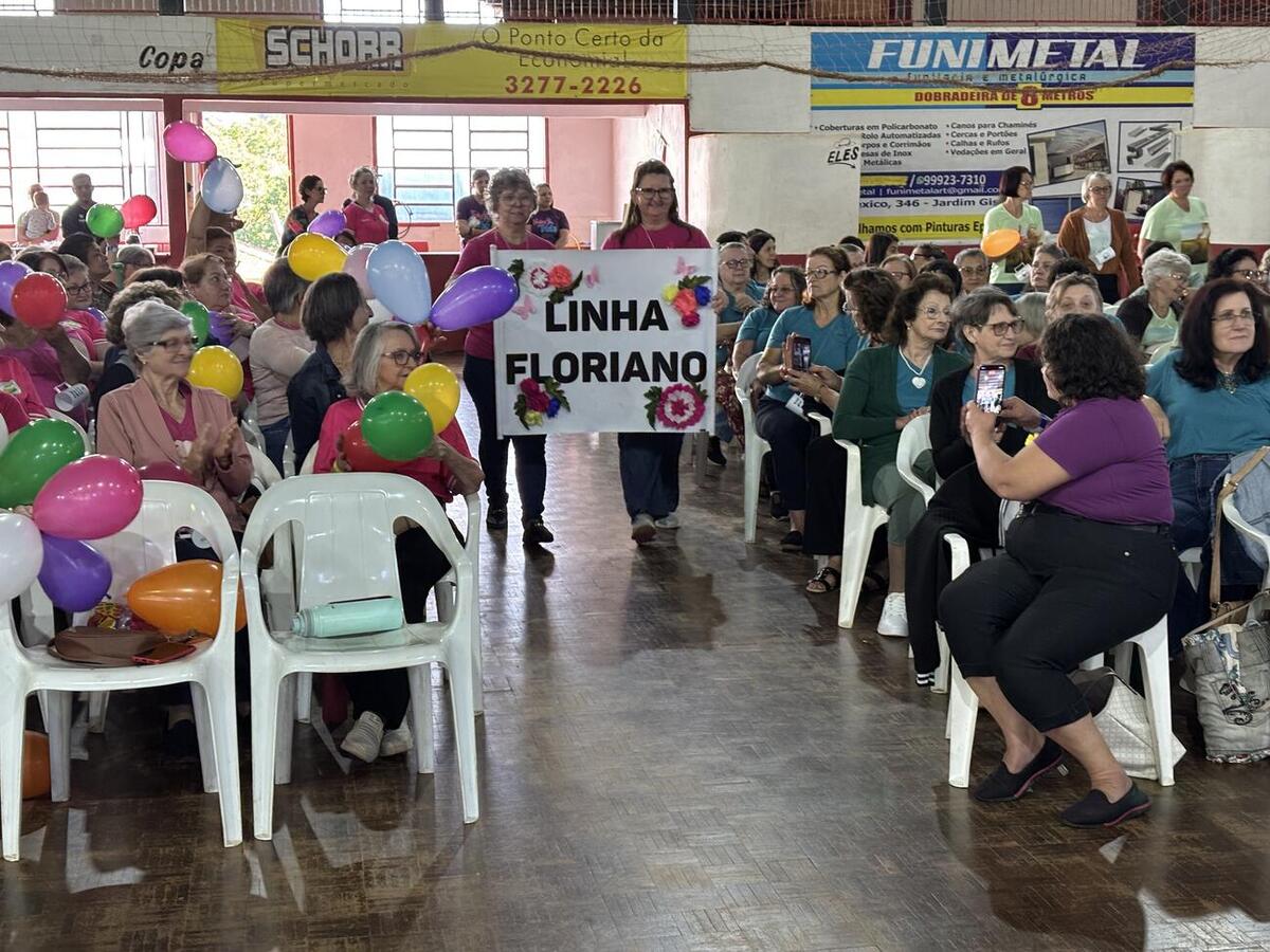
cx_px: 635
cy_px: 476
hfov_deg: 36.8
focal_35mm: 52
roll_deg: +1.5
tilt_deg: -8.8
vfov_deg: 28.0
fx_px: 1908
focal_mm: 5.96
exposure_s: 1/40
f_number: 1.6
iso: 125
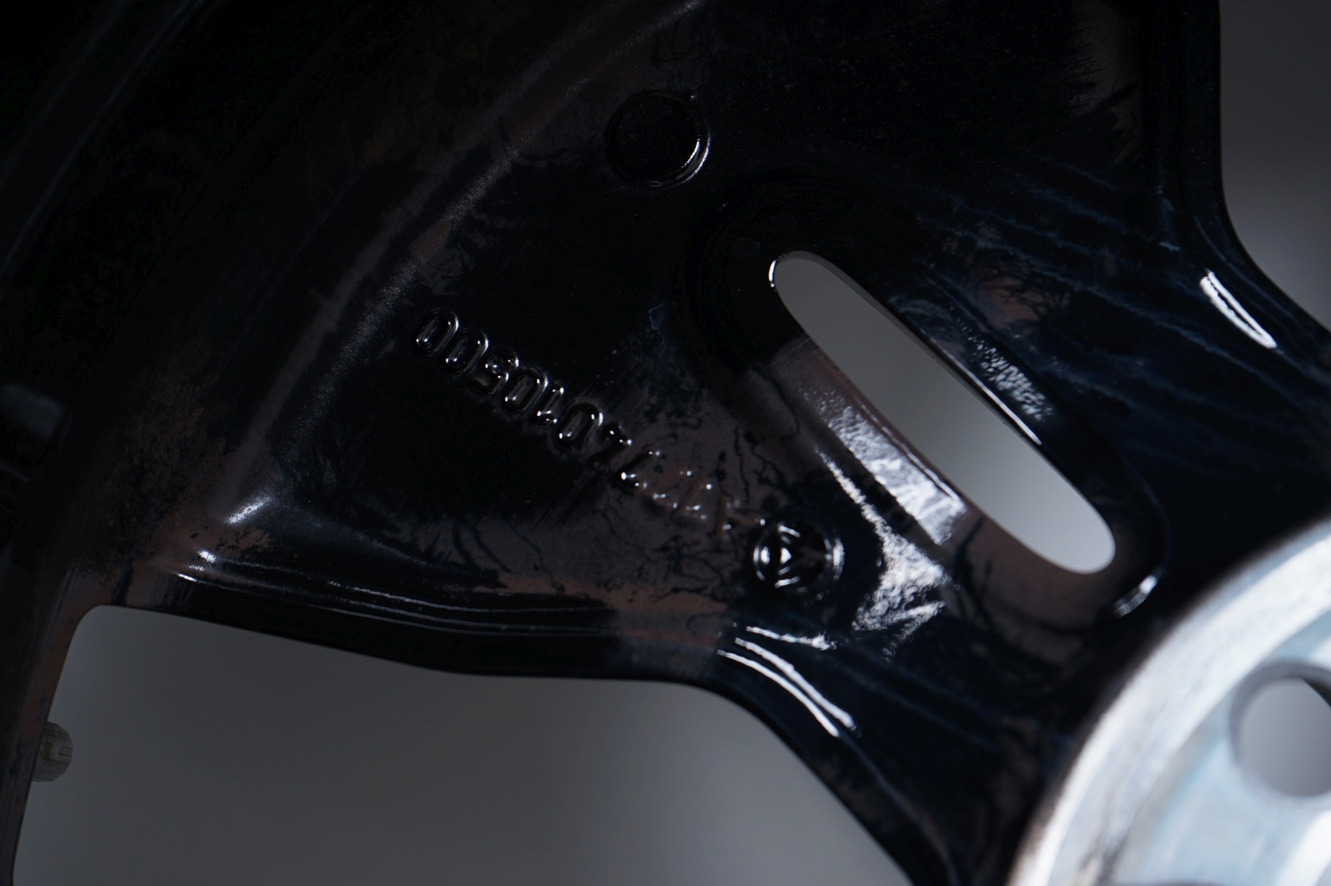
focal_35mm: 63
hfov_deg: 31.9
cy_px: 443
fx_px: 2327
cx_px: 666
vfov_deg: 21.5
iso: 250
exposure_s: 1/100
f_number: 7.1
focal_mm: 63
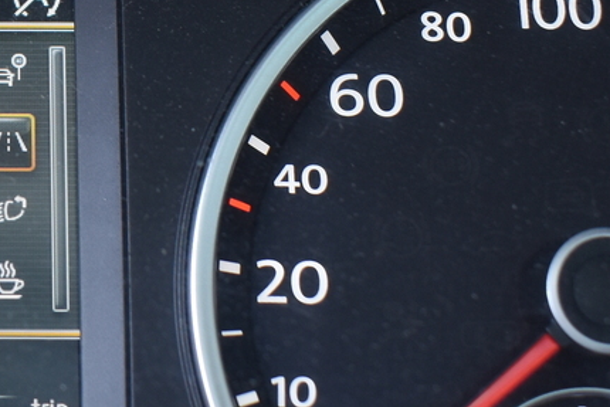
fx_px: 1915
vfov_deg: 12.1
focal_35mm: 113
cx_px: -146
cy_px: 44
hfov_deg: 17.2
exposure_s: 1/90
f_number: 4.8
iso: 400
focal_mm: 20
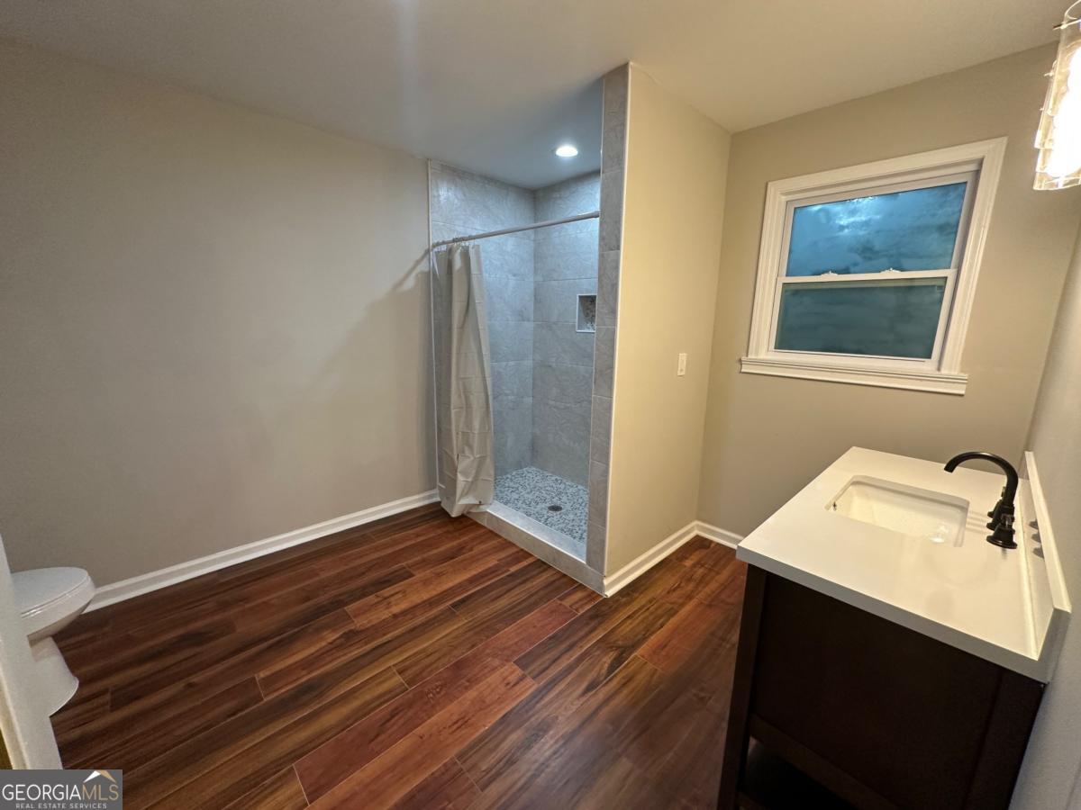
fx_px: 437
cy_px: 405
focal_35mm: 14
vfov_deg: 85.7
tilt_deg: -12.3
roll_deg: -0.1
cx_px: 540
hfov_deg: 102.1
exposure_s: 1/120
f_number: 2.2
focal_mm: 2.22
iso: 200
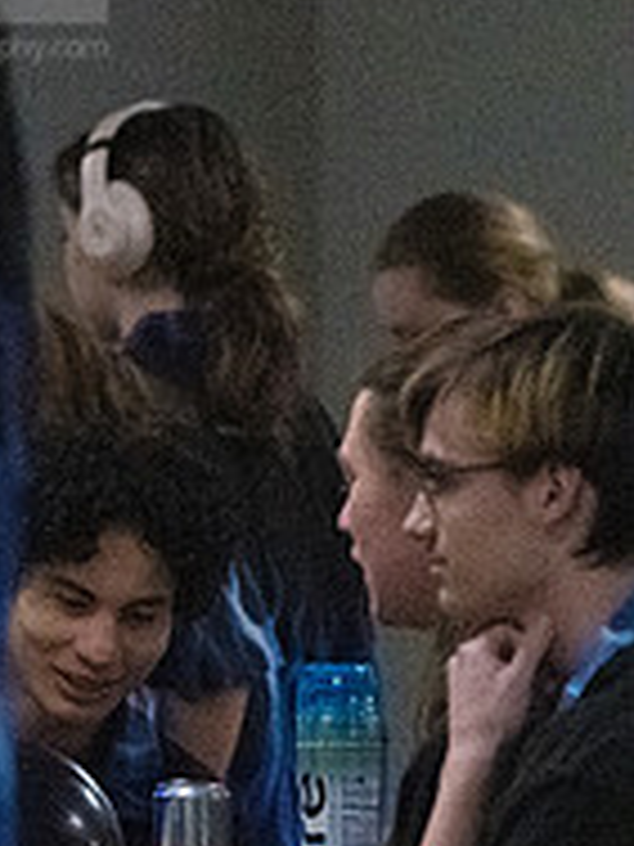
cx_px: -665
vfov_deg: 2.9
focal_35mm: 686
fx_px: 16752
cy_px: 522
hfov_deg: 2.2
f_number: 4
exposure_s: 1/1250
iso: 10000
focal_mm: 155
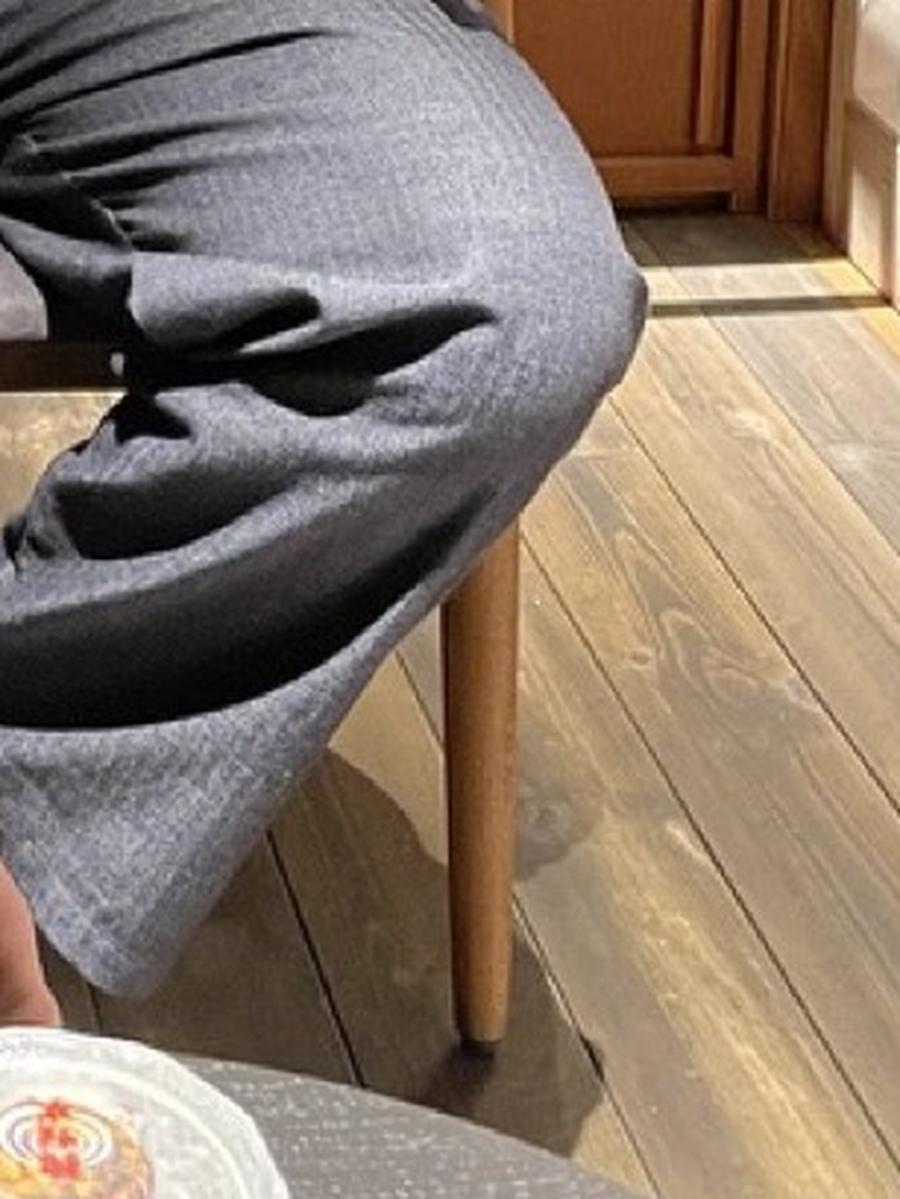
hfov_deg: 16.2
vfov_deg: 19.7
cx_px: -41
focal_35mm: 89
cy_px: -478
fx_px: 3084
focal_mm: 4.2
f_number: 1.6
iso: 800
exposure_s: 1/30
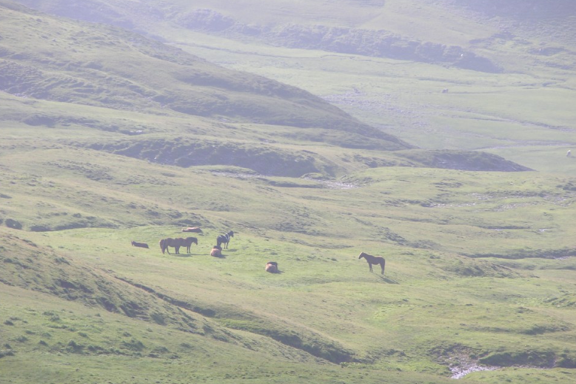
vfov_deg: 4.4
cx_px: 294
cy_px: 226
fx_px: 5023
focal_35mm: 314
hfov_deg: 6.6
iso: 50
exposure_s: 1/171
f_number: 4.7
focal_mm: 71.2
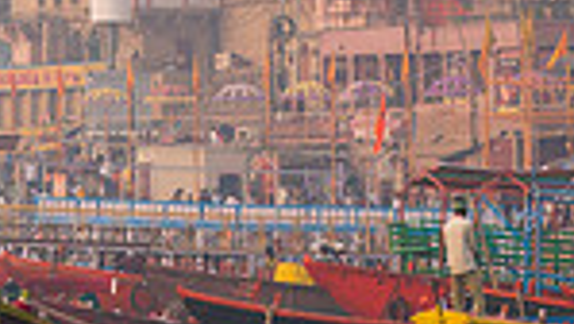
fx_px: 6426
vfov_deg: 2.9
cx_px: 160
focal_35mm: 422
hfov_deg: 5.1
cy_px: -195
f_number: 2.8
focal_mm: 98
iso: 500
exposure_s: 1/3200
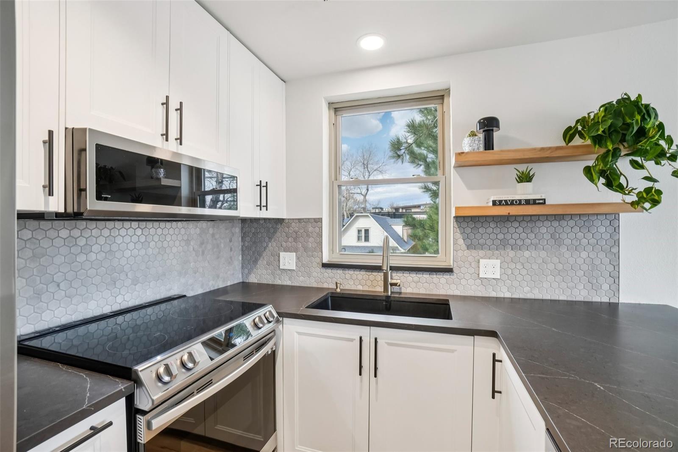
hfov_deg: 100.4
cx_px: 339
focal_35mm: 15
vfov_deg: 77.3
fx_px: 282
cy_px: 226
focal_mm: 10
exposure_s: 1/40
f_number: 8
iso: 400
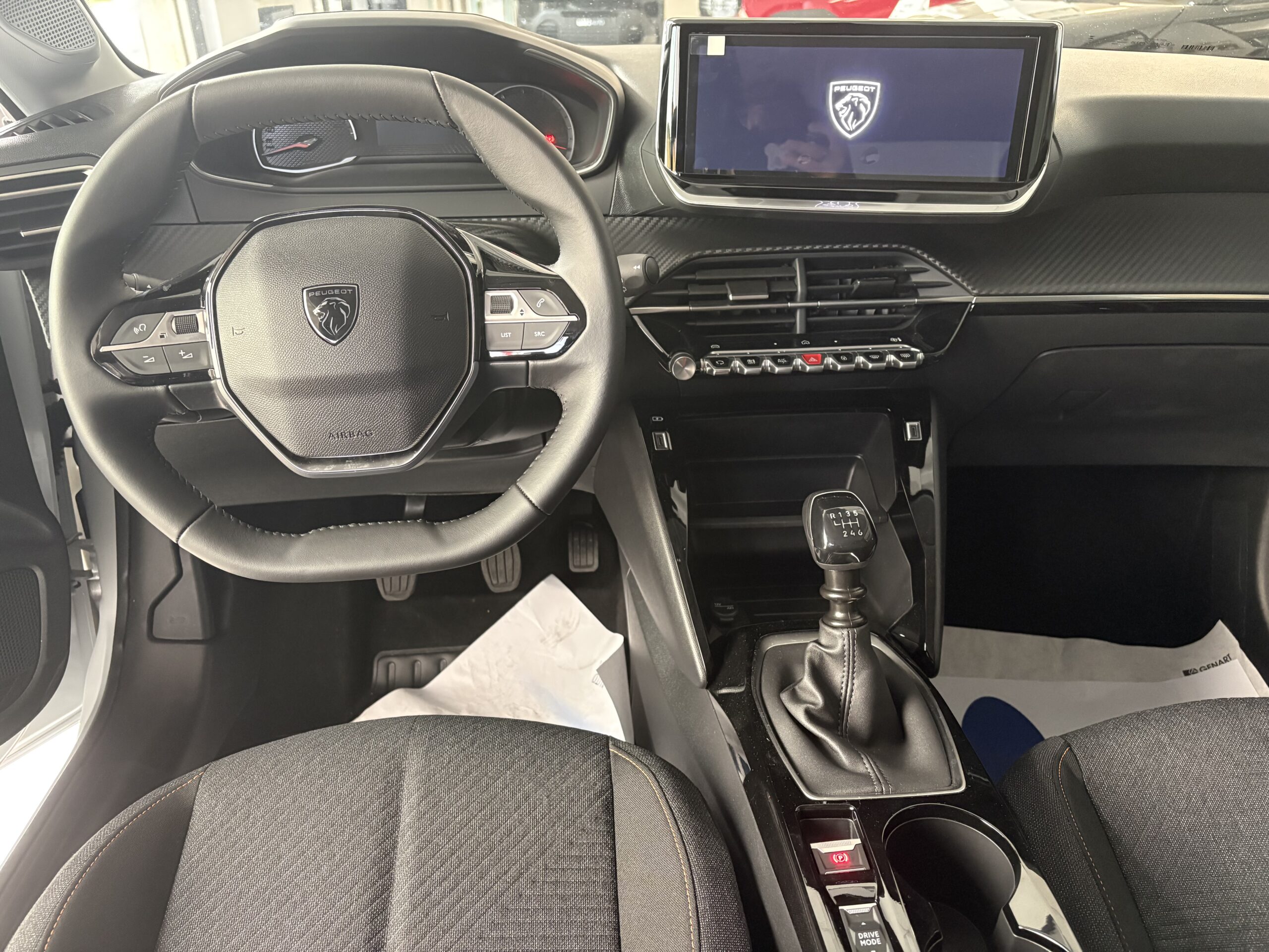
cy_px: 476
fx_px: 953
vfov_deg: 53.1
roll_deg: +0.0
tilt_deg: -27.6
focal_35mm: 26
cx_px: 634
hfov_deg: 67.3
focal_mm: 5.96
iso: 640
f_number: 1.6
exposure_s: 1/39
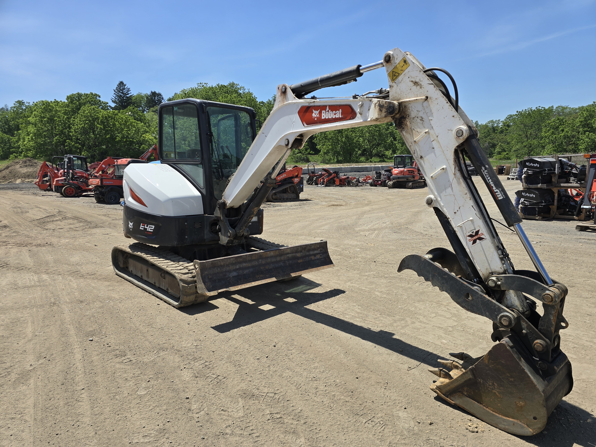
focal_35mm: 23
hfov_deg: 73.9
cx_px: 298
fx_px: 396
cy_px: 224
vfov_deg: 58.9
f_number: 1.7
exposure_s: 1/1000
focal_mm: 6.3
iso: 12
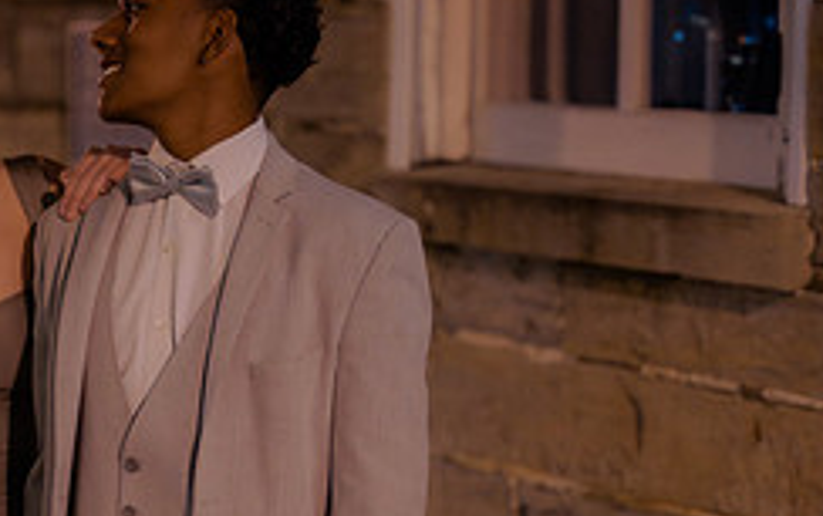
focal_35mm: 121
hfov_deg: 17.0
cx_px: 78
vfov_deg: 10.8
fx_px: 2716
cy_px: 312
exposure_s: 1/200
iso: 2500
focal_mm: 50
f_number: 1.4
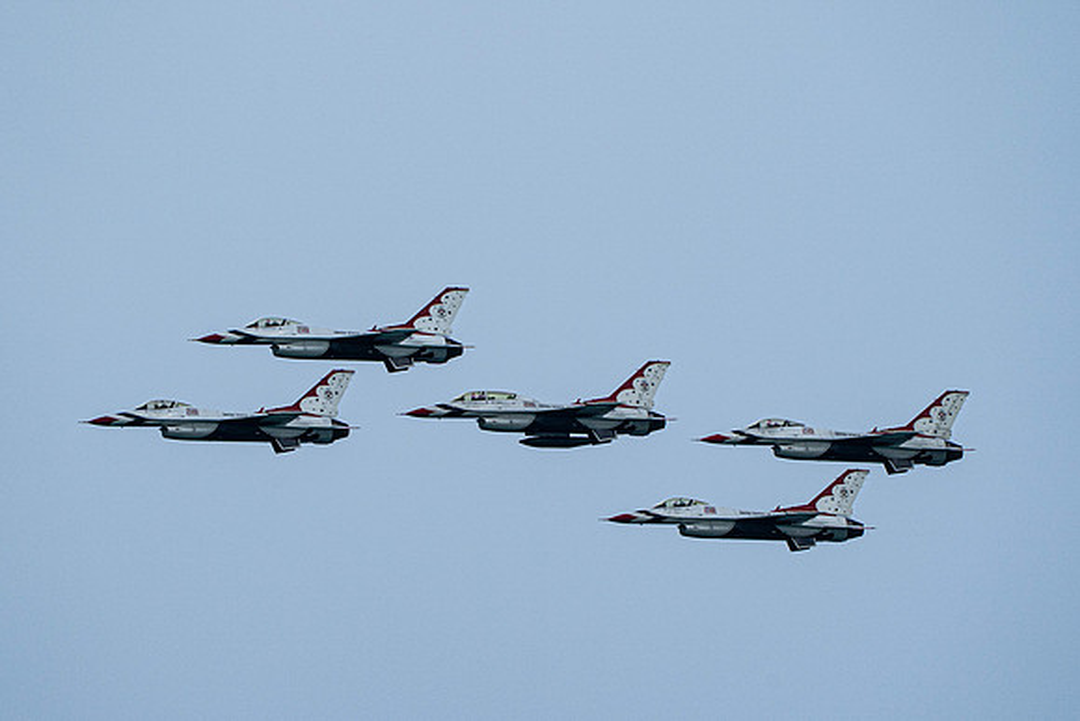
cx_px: 547
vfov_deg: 2.2
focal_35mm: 631
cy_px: 406
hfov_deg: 3.3
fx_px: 18925
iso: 800
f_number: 10
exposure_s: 1/1600
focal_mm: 400
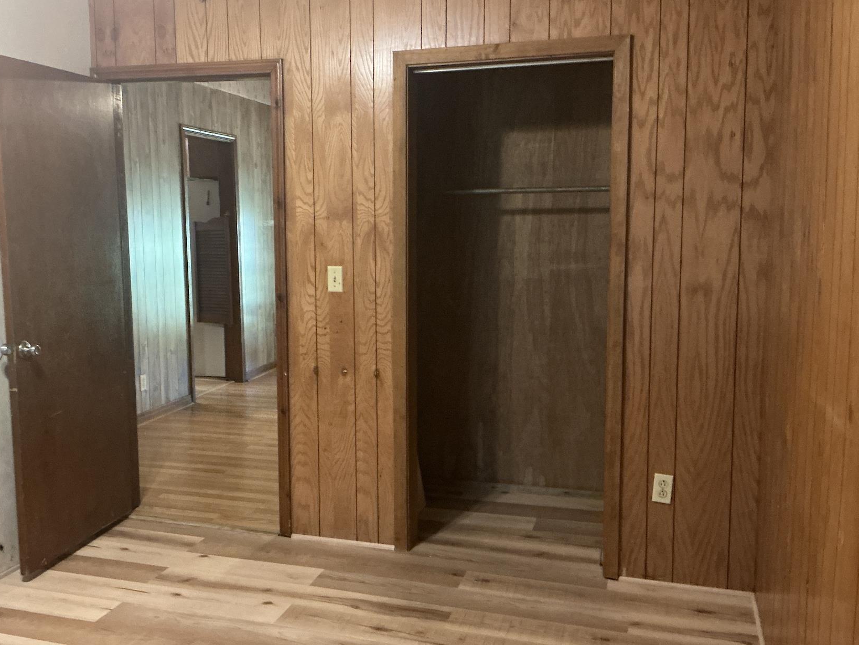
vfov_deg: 40.7
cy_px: 335
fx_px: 869
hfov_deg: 52.4
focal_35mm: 35
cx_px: 363
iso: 320
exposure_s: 1/30
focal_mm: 3
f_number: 1.8
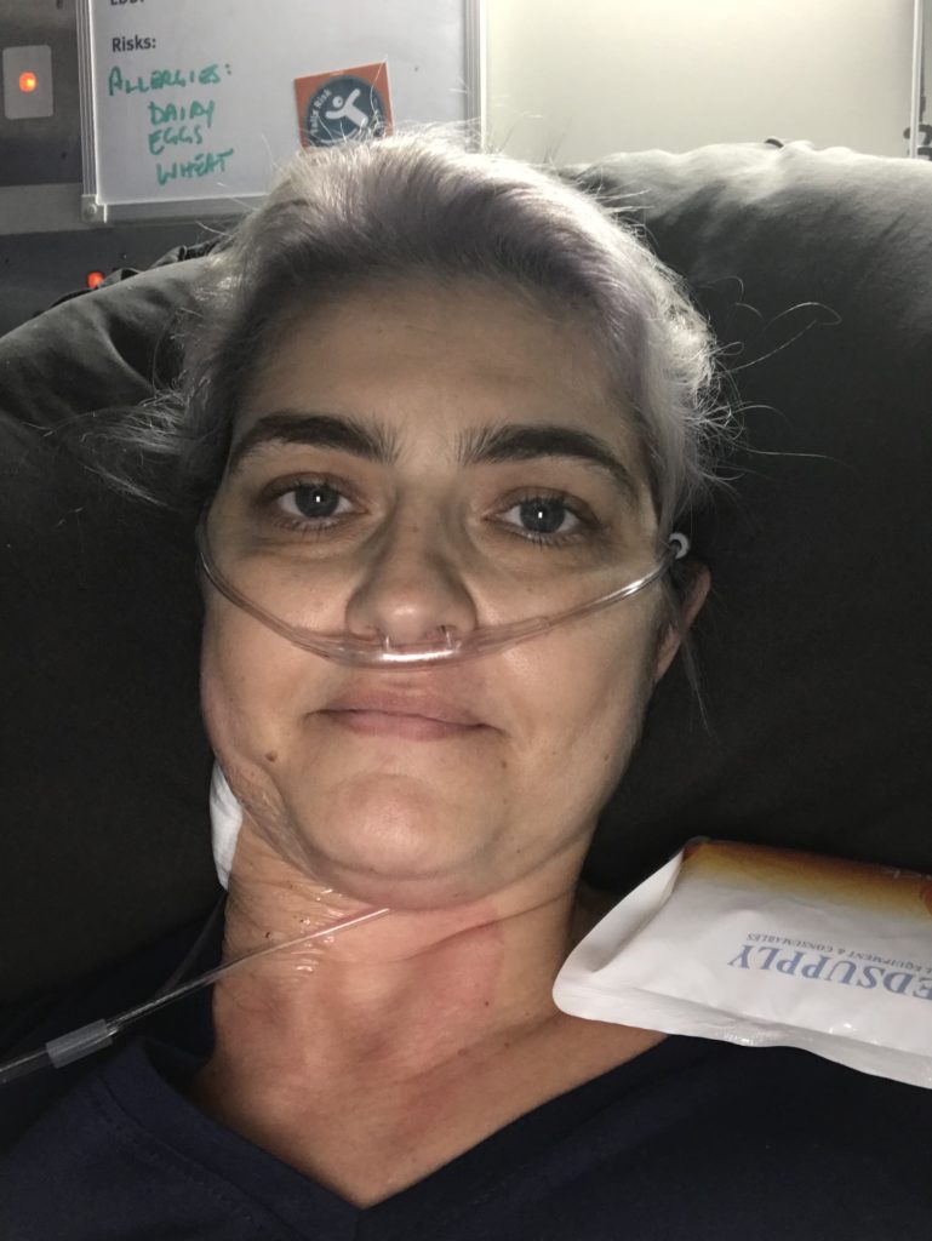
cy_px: 620
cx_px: 466
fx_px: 1148
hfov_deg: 44.2
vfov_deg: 56.8
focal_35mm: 32
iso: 80
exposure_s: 1/20
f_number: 2.2
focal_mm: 2.87
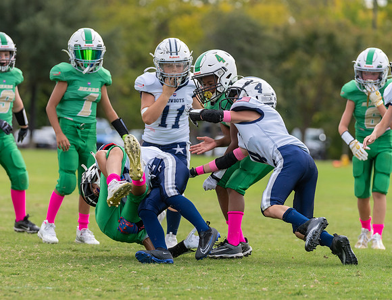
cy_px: 142
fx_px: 2799
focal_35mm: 245
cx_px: 153
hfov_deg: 8.0
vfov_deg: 6.1
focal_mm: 168
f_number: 3.5
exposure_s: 1/1250
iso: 250
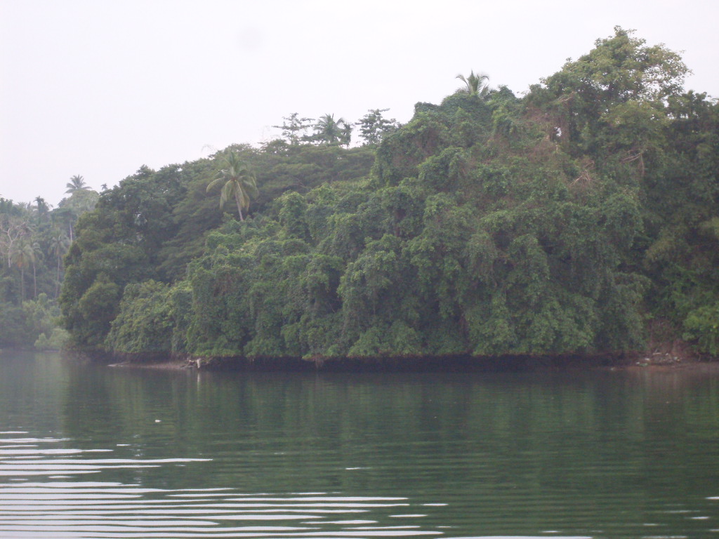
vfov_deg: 13.0
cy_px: 270
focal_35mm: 114
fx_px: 2368
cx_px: 360
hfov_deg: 17.3
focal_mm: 18.9
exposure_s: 1/90
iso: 200
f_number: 5.2
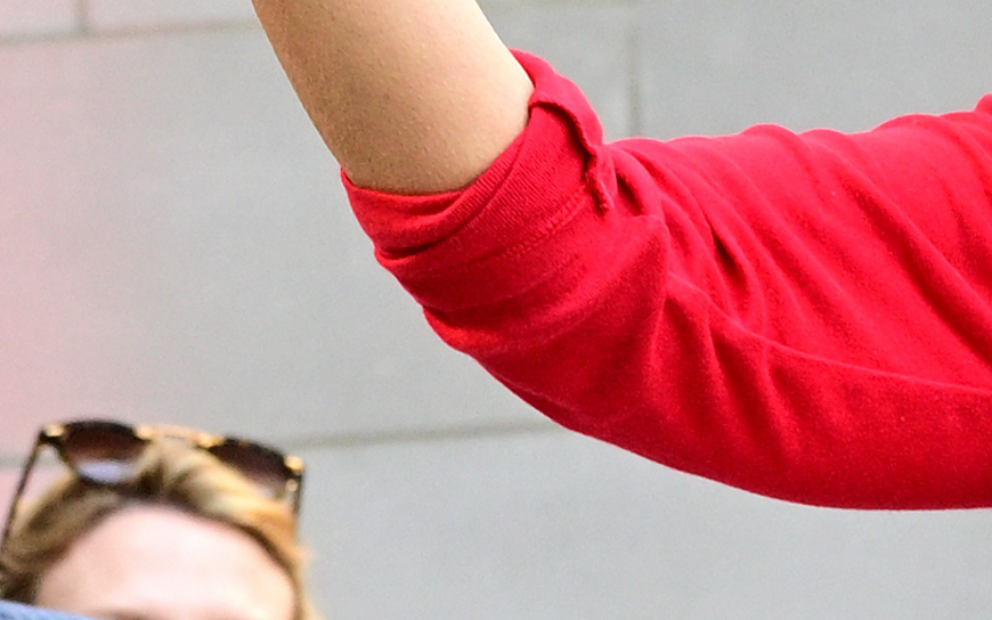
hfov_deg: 4.8
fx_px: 11870
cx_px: 1189
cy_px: 512
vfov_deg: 3.0
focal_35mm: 439
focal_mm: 62
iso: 1250
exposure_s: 1/200
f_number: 7.1
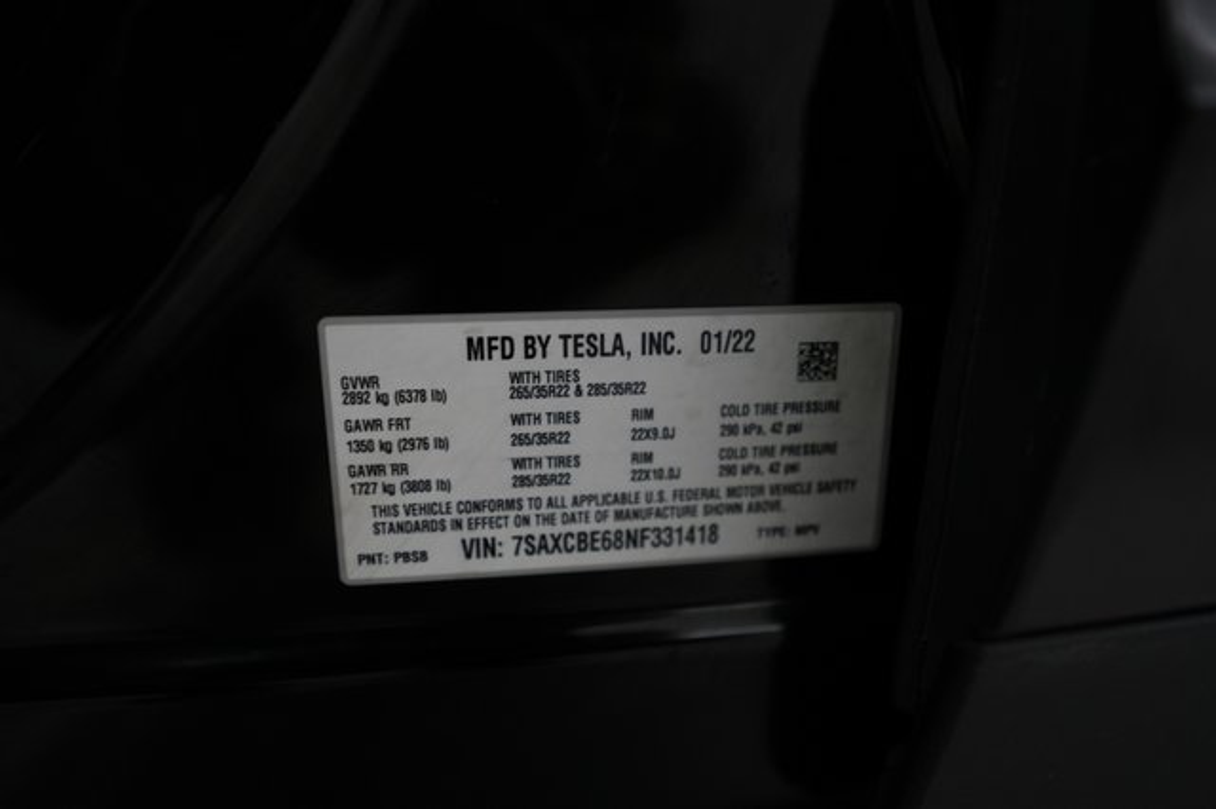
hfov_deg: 65.5
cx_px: 608
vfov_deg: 46.4
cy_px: 404
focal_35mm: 28
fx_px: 945
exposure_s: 1/80
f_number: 2.8
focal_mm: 28
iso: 800
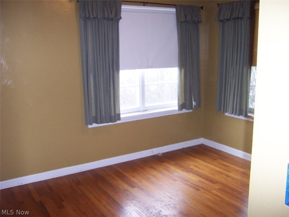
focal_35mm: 36
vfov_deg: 39.7
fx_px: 301
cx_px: 144
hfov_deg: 51.4
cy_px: 108
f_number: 2.4
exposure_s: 1/60
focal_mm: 5.6
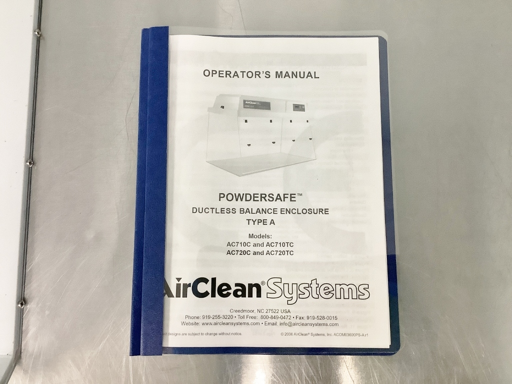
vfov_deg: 45.4
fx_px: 458
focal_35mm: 31
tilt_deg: -82.4
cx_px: 256
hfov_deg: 58.4
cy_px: 192
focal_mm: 3.3
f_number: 2.4
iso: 250
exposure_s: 1/60
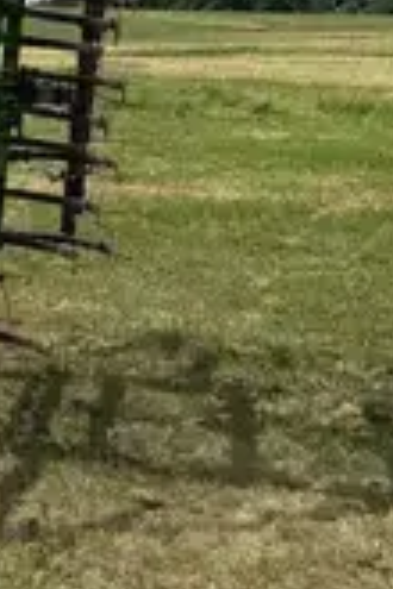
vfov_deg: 20.4
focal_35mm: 97
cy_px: 4
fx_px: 1588
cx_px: -454
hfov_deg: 12.1
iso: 80
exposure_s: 1/7576
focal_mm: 6.86
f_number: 1.78
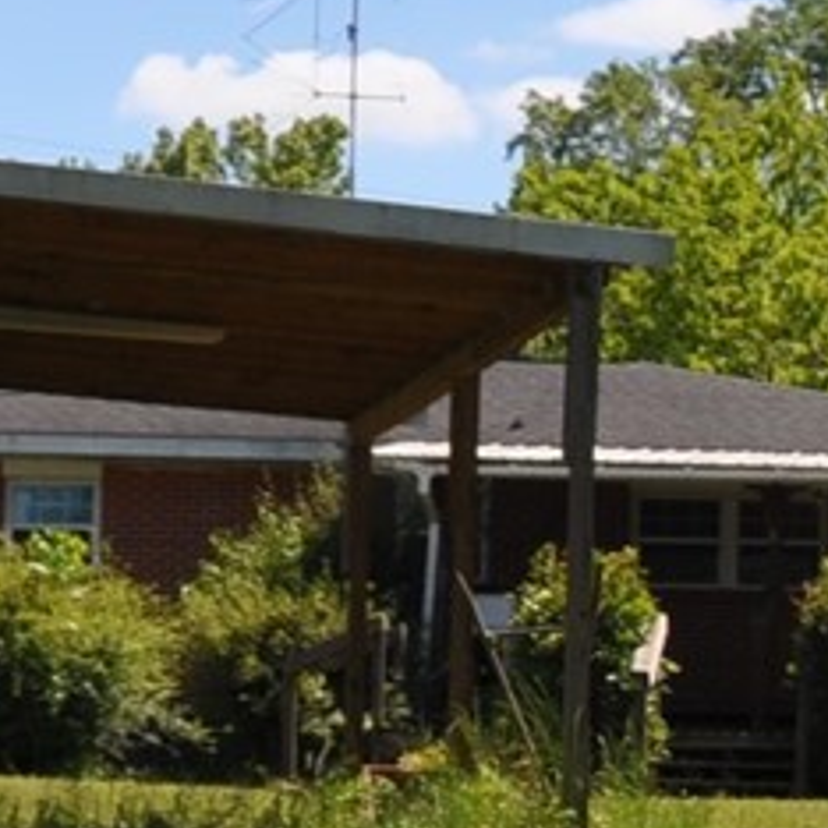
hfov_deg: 7.4
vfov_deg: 8.2
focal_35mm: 213
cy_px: 915
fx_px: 5764
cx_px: 2374
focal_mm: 18
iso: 200
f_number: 9
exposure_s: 1/320
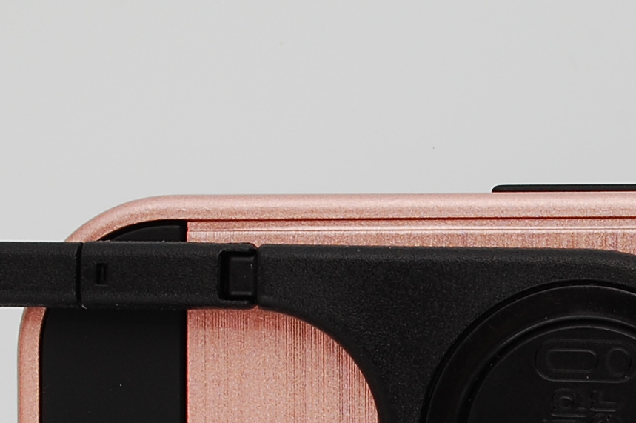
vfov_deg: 10.7
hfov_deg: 15.9
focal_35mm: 126
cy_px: 481
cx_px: 646
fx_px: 2224
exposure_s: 1/160
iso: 200
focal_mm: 24
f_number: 13
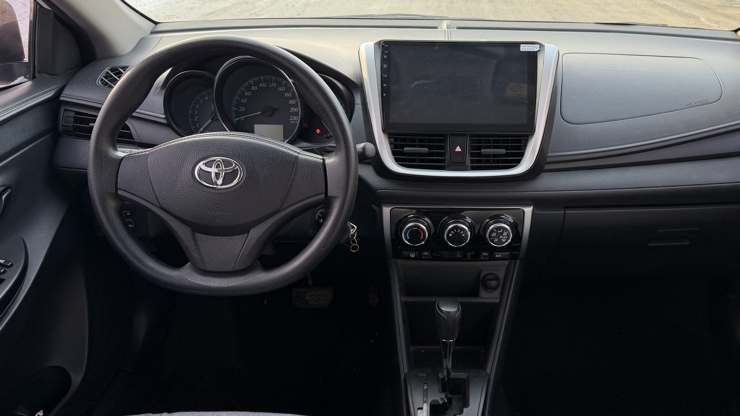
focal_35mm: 32
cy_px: 200
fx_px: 628
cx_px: 446
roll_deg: -1.2
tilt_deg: -23.1
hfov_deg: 60.5
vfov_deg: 36.7
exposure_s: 1/290
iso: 80
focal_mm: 6.76
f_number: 1.78
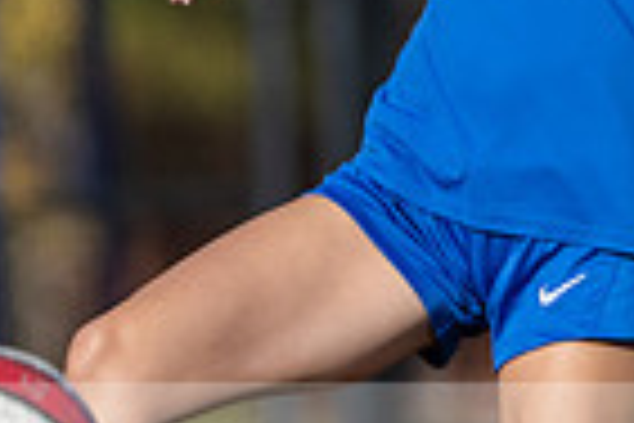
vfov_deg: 0.5
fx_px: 45222
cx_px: 776
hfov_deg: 0.8
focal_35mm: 2568
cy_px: -332
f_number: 4
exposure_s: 1/1000
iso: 180
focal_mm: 400
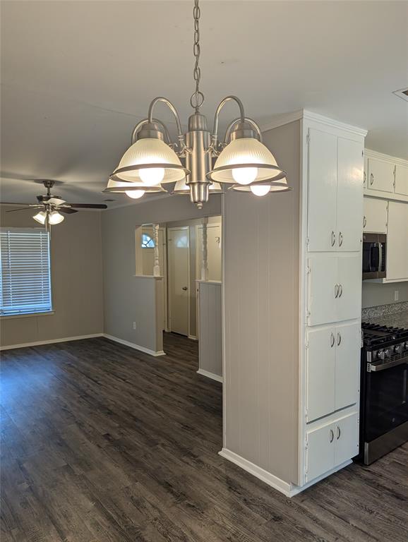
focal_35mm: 24
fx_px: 376
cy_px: 271
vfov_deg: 71.5
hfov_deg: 56.9
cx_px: 204
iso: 177
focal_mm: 6.9
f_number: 1.68
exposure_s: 1/751
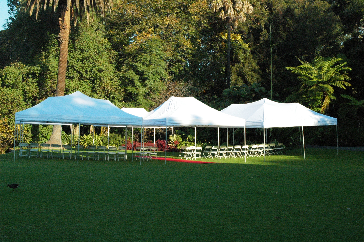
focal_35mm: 60
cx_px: 182
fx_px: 606
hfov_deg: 33.4
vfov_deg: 22.6
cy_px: 121
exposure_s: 1/800
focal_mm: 40
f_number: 13
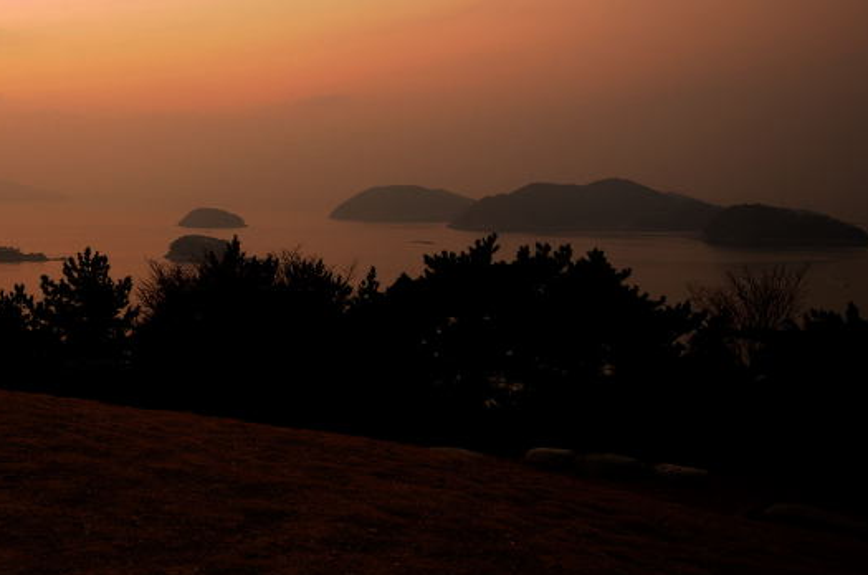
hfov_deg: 42.5
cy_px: 159
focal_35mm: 43
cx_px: 122
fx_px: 1035
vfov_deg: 30.6
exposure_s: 1/50
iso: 200
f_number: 4.5
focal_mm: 16
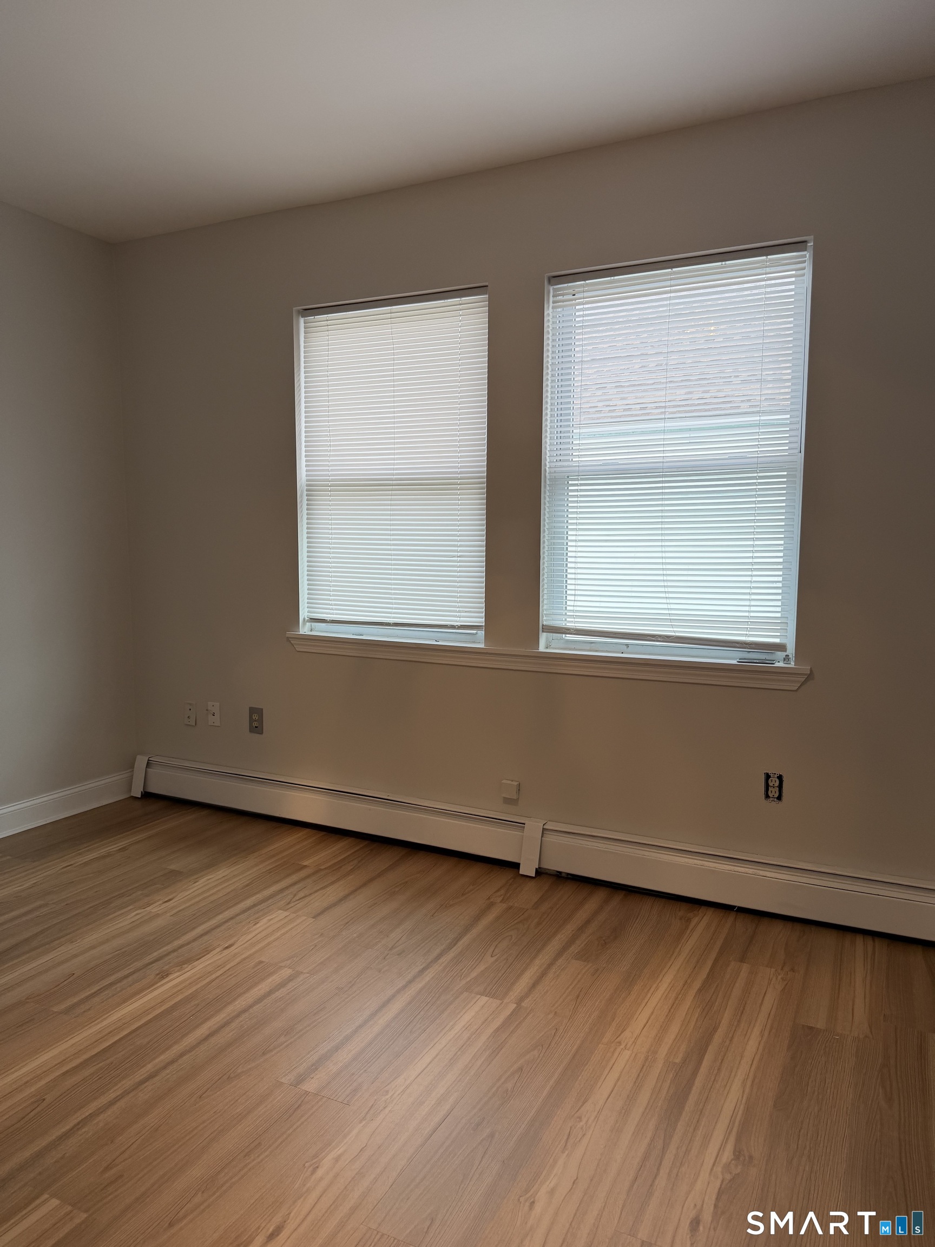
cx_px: 468
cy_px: 624
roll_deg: -0.5
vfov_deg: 71.6
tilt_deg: -4.7
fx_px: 864
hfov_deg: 56.8
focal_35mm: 24
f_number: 1.78
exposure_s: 1/208
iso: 80
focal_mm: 6.76
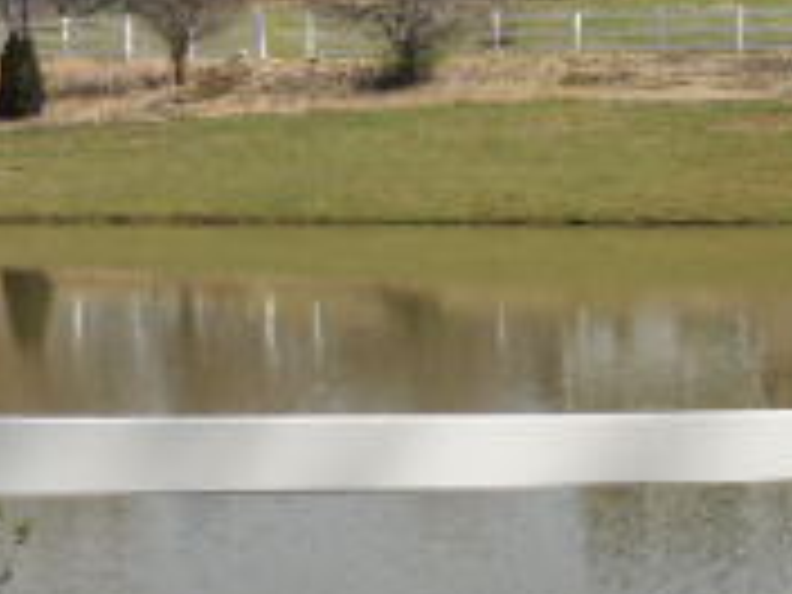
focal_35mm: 109
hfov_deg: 17.3
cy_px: 302
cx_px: 922
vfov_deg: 13.6
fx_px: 2494
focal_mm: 5.3
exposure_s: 1/1250
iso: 100
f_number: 3.5
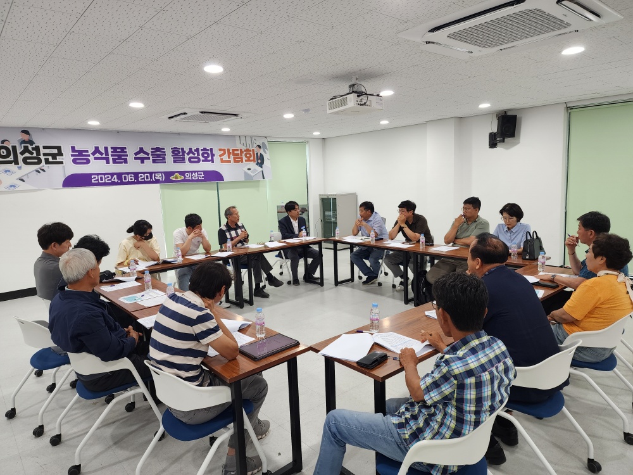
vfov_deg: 58.9
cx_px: 316
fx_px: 421
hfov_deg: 73.9
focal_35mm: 23
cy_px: 238
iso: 160
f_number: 1.8
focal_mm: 6.4
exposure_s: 1/120
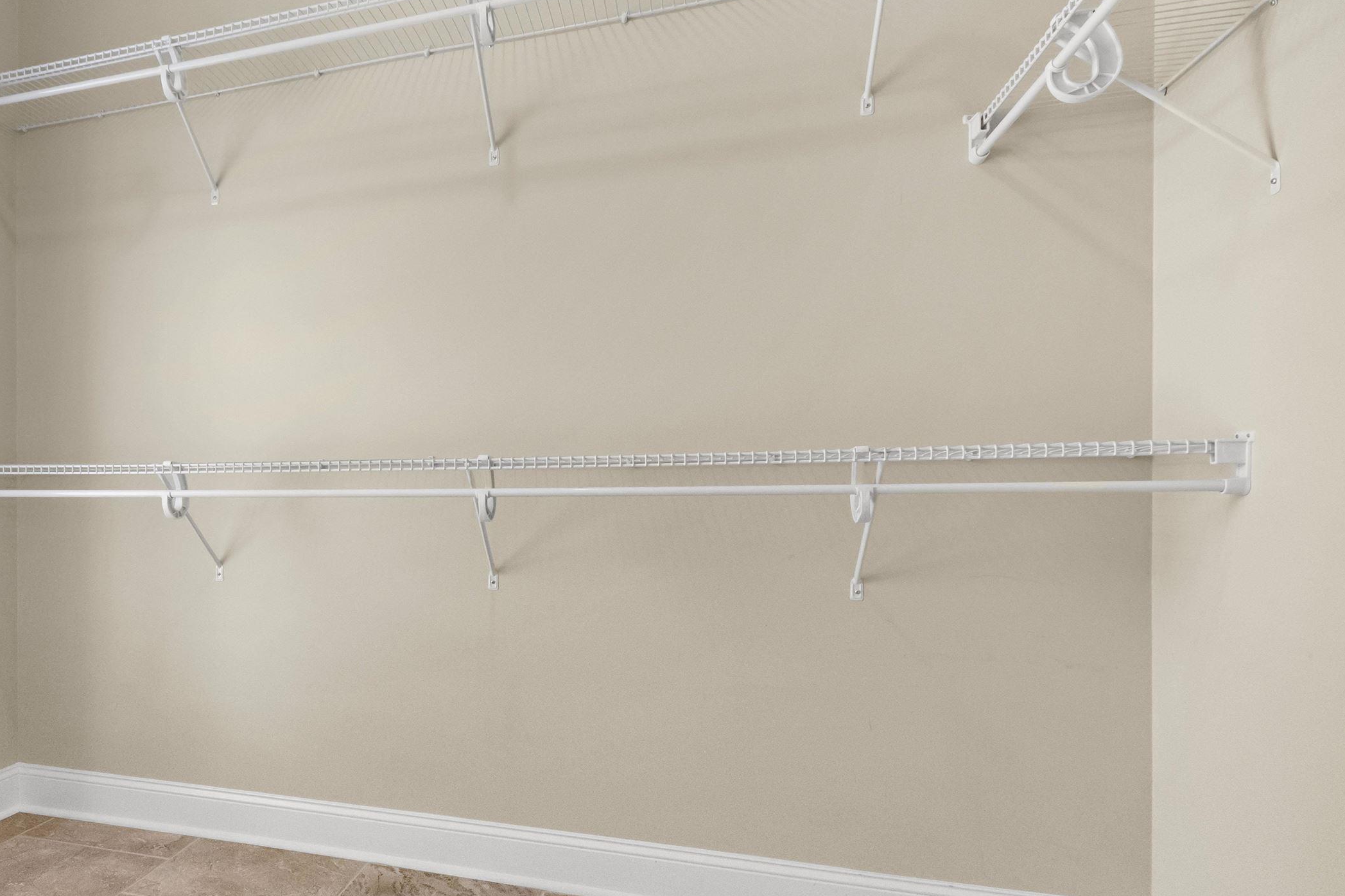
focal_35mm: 22
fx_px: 822
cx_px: 367
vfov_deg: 57.0
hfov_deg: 74.0
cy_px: 507
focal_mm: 10
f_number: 6.4
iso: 2000
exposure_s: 1/10
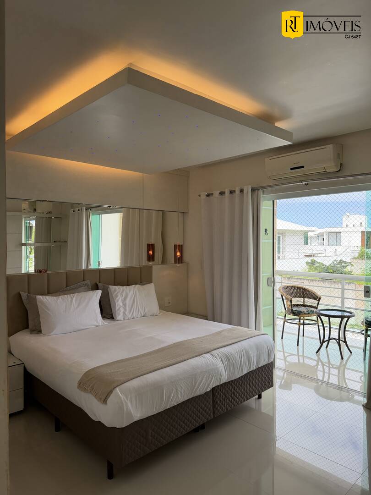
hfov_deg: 56.8
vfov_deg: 71.6
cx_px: 186
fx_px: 343
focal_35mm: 24
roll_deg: -0.2
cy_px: 248
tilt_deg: -1.3
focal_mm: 6.76
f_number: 1.78
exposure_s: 1/1106
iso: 100
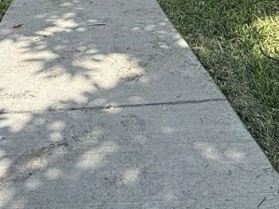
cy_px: -142
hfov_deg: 39.5
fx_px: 387
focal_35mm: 48
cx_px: 115
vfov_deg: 22.1
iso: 50
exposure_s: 1/1145
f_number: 2.2
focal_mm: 2.22
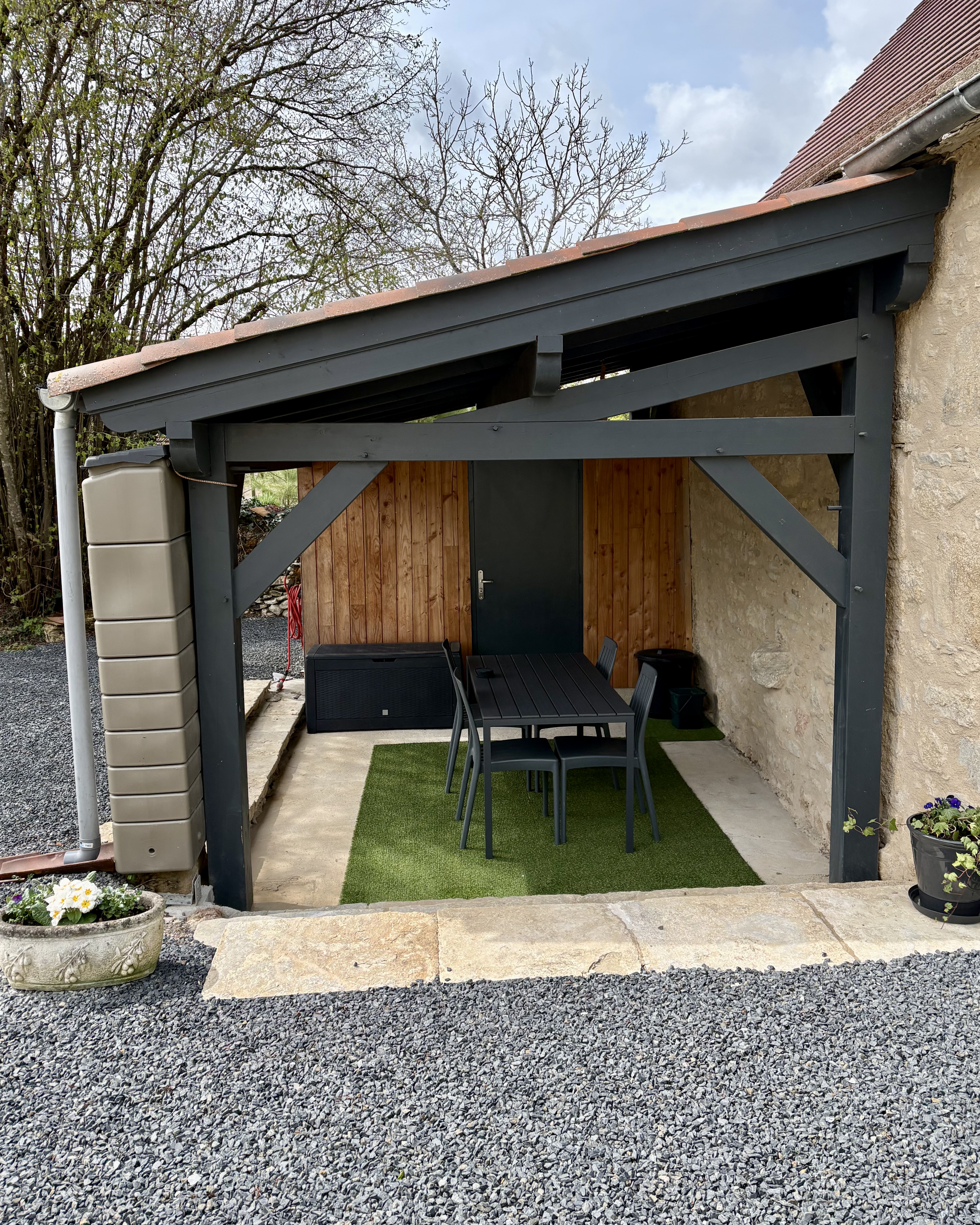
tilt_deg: -7.0
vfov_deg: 62.2
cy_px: 583
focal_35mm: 28
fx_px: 1015
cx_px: 489
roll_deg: +1.0
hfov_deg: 51.5
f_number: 1.6
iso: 64
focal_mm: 5.96
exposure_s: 1/2208
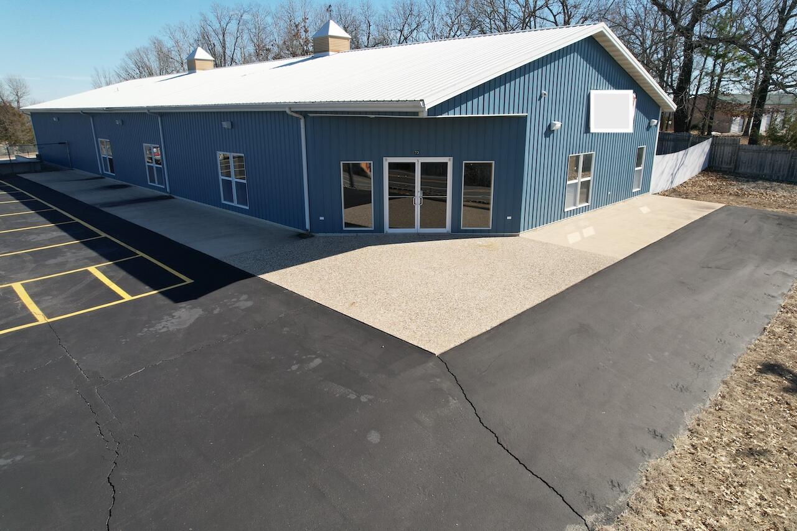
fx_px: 487
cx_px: 398
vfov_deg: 57.2
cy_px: 266
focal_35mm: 22
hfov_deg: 78.6
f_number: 2.8
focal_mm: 8.38
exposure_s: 1/240
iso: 140
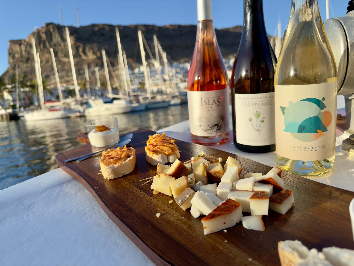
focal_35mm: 24
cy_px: 133
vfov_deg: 56.8
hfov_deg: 71.6
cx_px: 177
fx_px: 245
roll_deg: +6.1
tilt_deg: -6.9
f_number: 1.78
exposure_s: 1/3497
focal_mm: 6.76
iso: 80
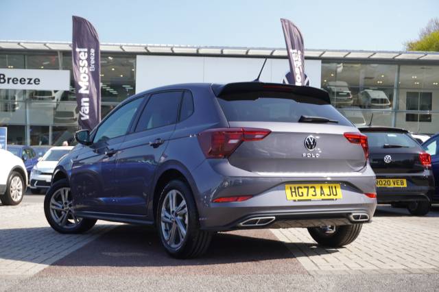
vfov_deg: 25.0
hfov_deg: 36.9
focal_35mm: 54
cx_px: 220
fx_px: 658
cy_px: 146
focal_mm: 36
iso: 100
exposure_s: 1/80
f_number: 5.6
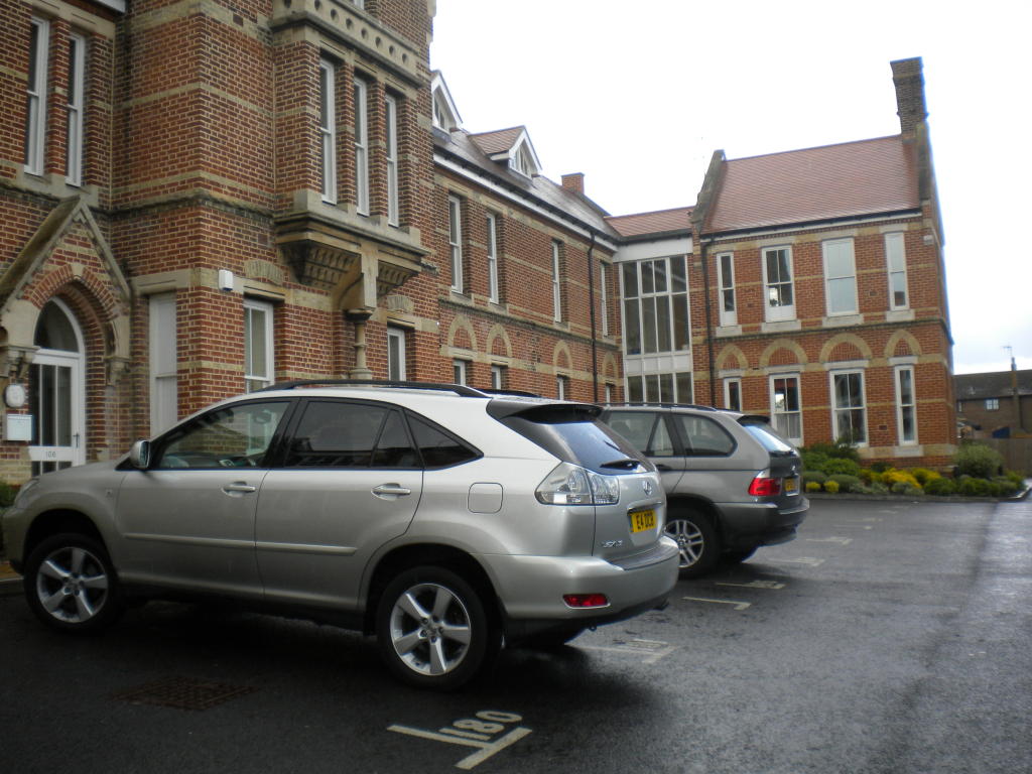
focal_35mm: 35
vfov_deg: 40.7
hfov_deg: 52.6
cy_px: 387
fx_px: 1043
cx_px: 516
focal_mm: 6.3
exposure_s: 1/312
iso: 113
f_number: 4.6
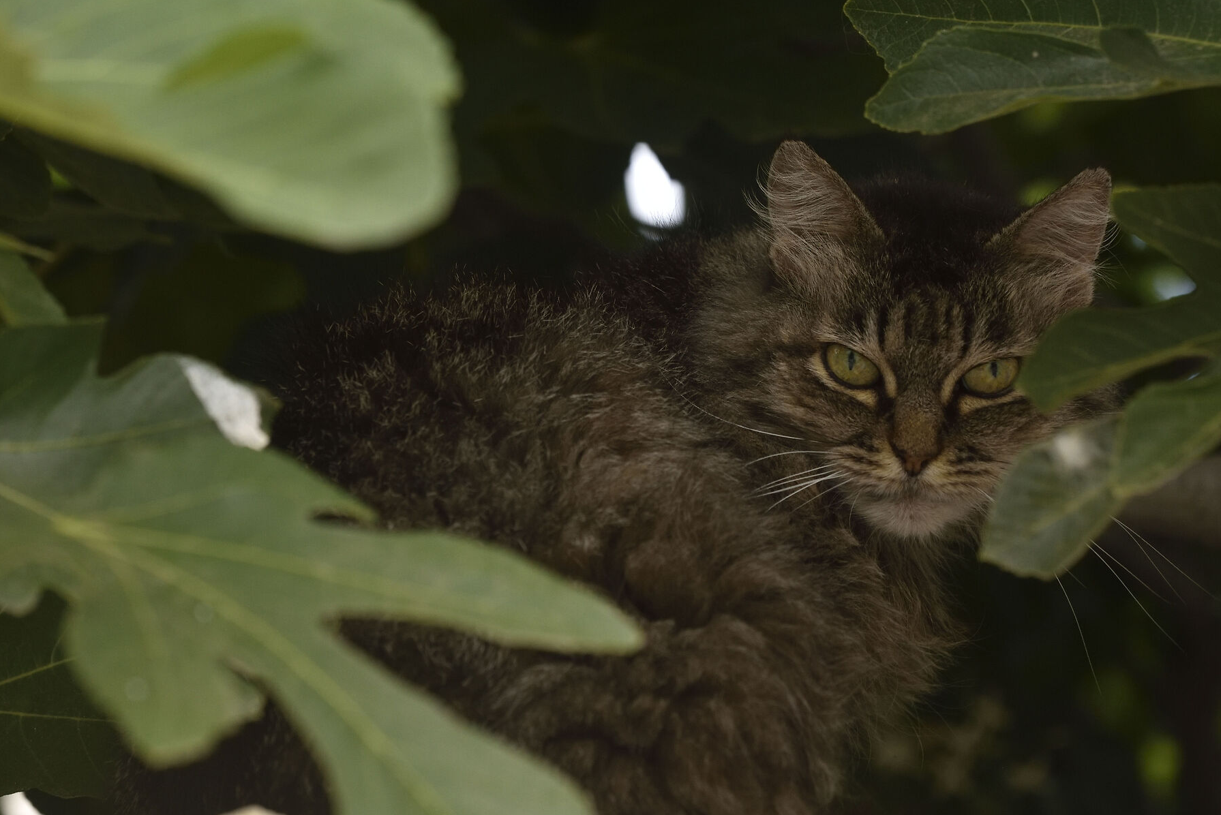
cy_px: 384
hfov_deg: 10.2
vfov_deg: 6.8
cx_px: 729
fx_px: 6820
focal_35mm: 201
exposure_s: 1/320
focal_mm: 150
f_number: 7.1
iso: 1000
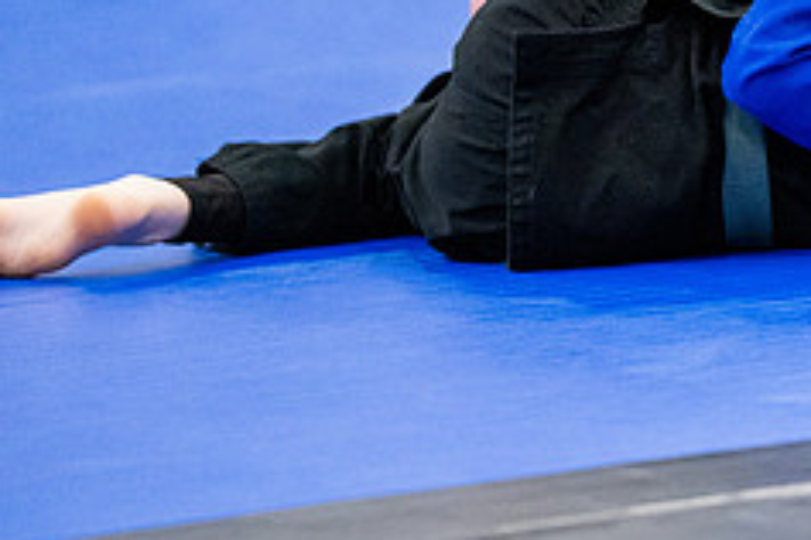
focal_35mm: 490
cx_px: 883
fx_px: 11038
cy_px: -12
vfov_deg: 2.8
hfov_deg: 4.2
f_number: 2.8
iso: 6400
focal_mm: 200
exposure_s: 1/640
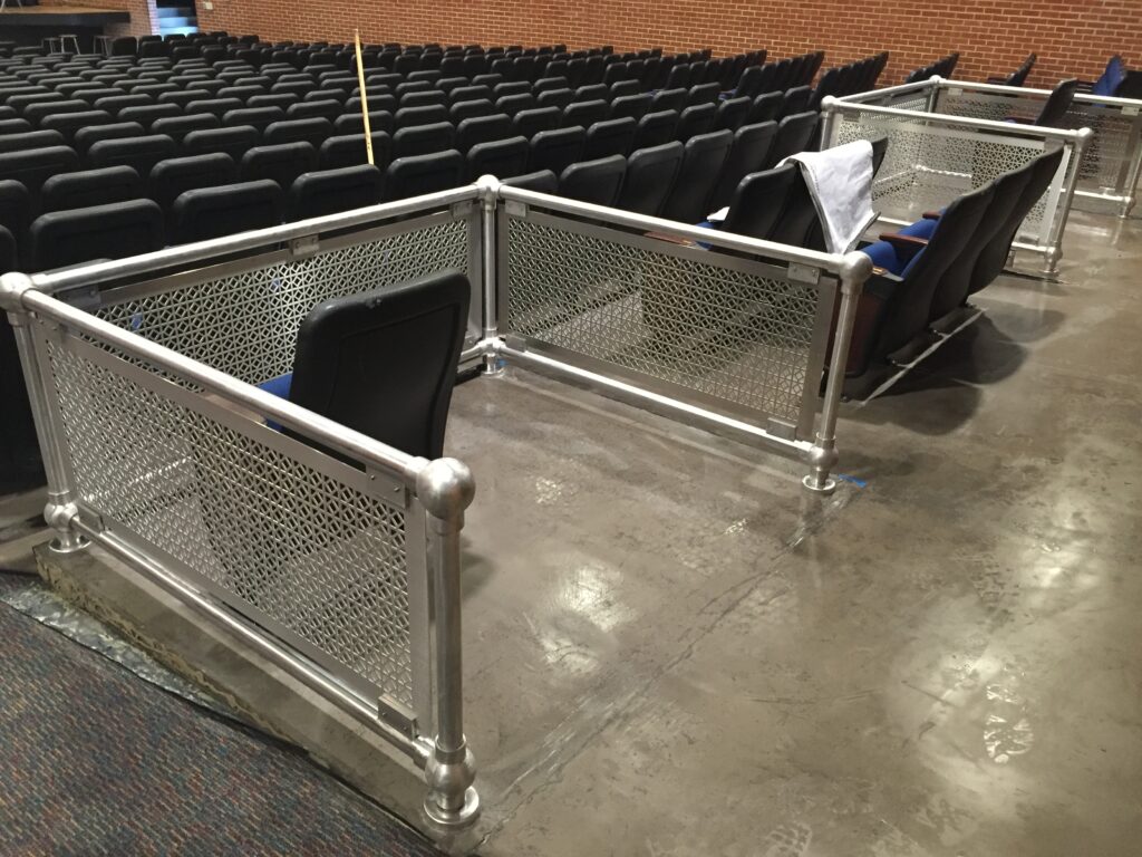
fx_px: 957
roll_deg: -1.0
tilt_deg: -25.8
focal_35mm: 29
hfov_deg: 61.7
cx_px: 571
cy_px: 428
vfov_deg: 48.2
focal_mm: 4.15
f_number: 2.2
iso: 250
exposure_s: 1/20
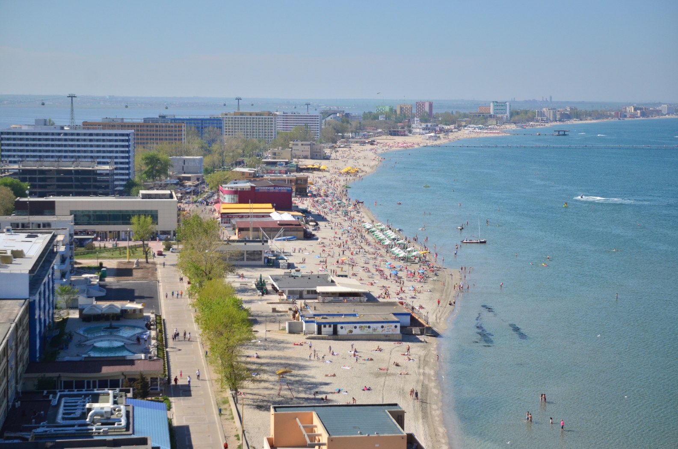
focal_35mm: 75
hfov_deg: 27.0
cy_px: 224
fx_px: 1410
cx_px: 339
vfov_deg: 18.1
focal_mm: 50
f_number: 4.5
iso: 400
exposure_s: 1/5000
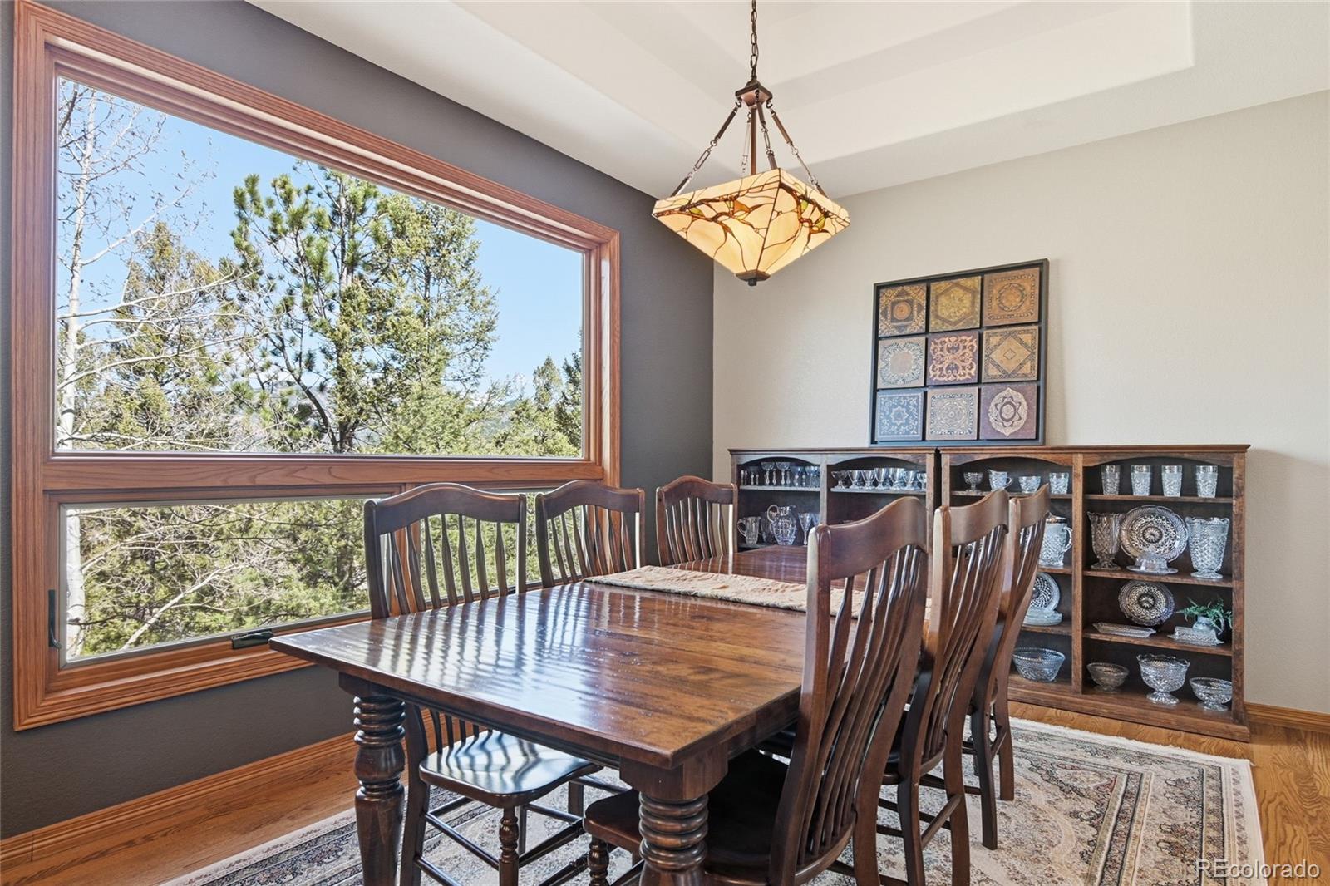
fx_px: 720
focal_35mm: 20
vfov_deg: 63.2
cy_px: 443
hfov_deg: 85.4
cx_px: 665
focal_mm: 13
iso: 400
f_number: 8
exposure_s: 1/1250
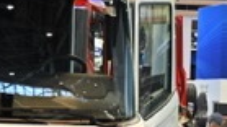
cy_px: 115
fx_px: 2286
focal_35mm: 380
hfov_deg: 5.7
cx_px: 118
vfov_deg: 3.2
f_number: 6
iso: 640
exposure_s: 1/100
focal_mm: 79
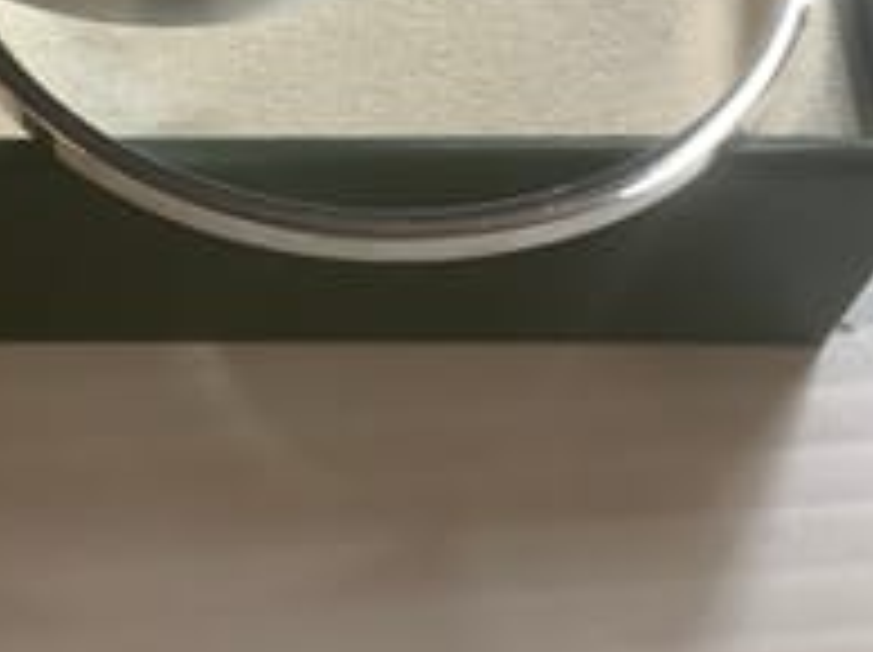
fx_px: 2015
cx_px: 202
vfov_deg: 17.4
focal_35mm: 80
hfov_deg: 24.1
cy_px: -160
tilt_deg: -54.0
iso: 100
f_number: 2.4
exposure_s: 1/50
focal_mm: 3.3
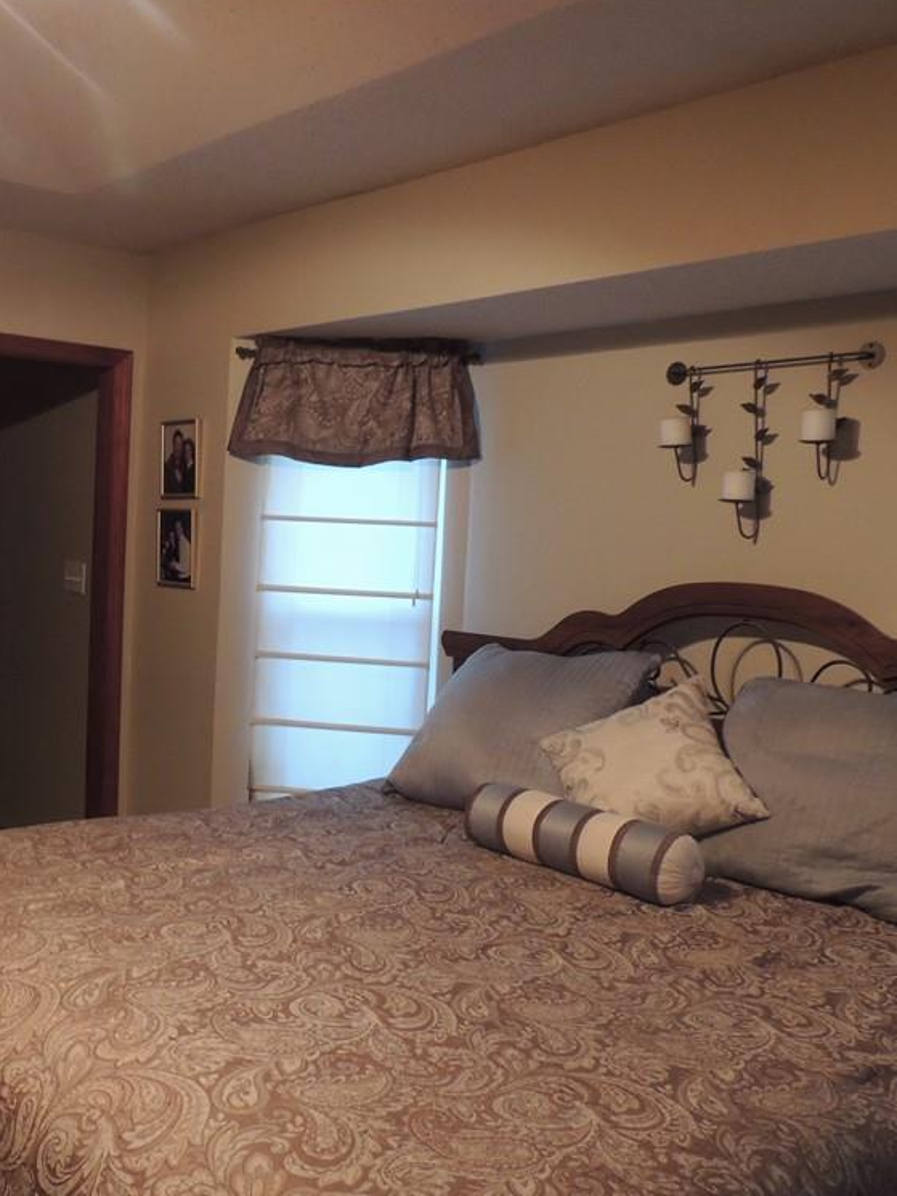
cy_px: 605
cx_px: 281
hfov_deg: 42.2
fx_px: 1140
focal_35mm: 33
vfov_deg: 55.3
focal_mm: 4.3
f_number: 3
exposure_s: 1/13
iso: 400
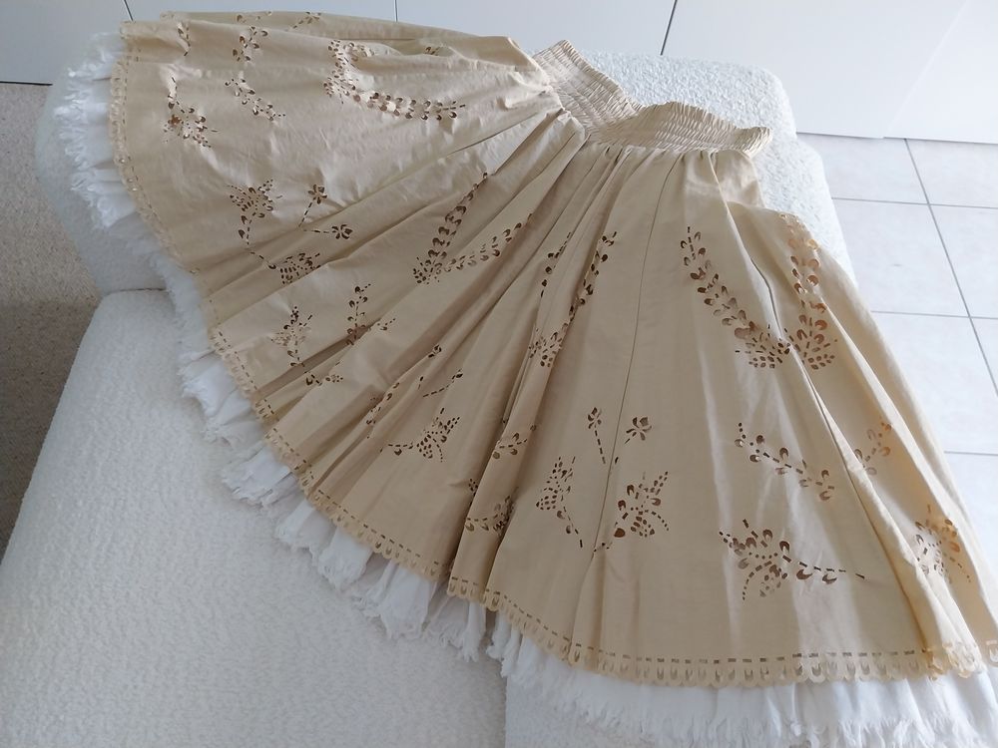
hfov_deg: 67.3
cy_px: 374
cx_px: 499
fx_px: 750
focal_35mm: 26
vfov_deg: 53.1
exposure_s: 1/40
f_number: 1.8
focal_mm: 4
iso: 320
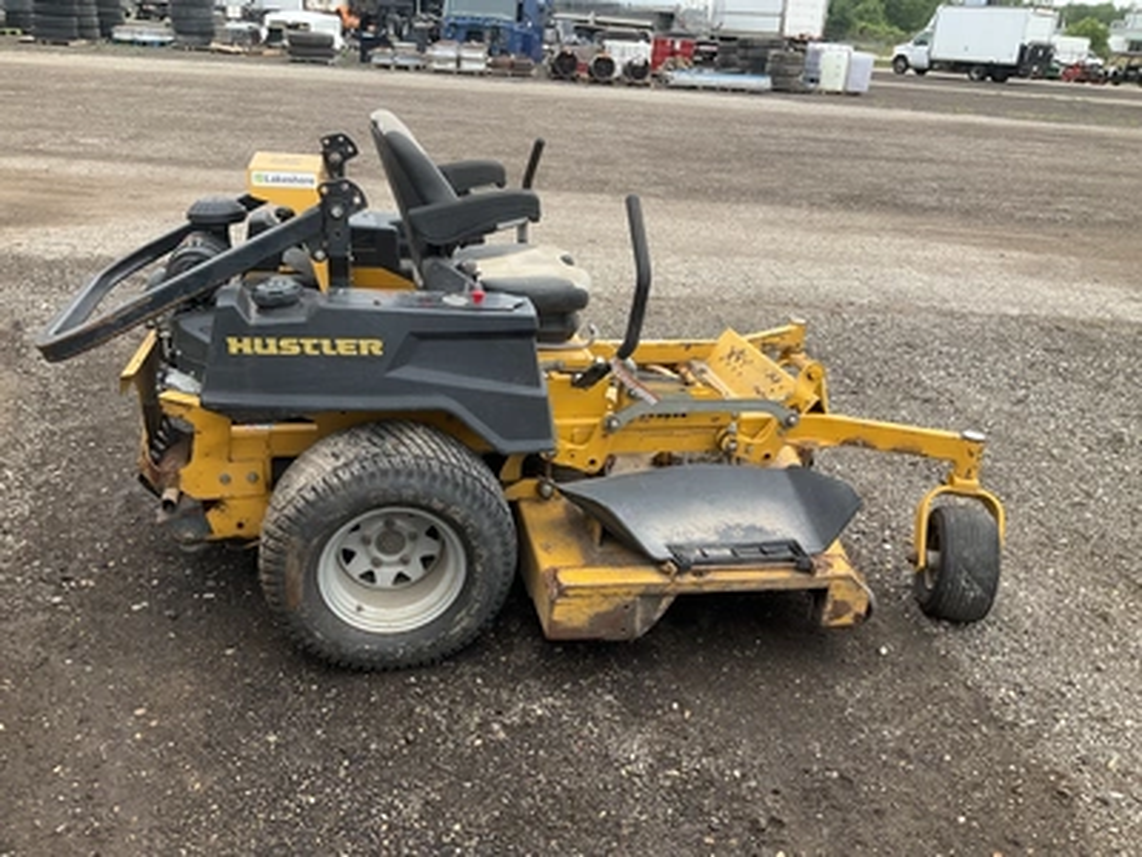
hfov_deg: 61.7
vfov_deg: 48.2
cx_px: 571
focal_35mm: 29
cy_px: 428
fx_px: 957
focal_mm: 3
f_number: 1.8
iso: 25
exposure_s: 1/568
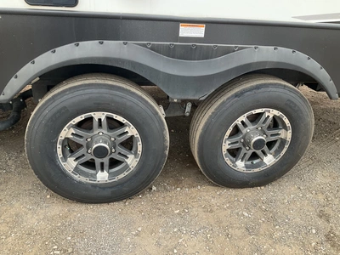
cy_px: 128
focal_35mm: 29
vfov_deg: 48.2
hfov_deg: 61.7
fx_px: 285
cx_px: 170
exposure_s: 1/122
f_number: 1.8
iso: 32
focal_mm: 3
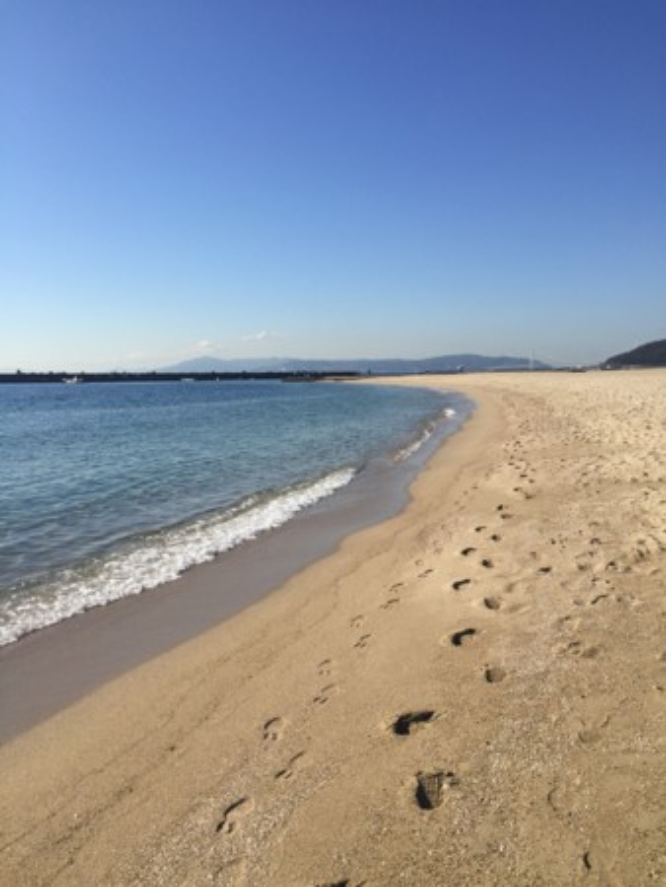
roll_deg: -0.6
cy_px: 444
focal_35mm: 29
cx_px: 333
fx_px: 743
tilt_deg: -4.5
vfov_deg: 61.6
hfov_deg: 48.3
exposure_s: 1/3300
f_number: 2.2
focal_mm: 4.15
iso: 32
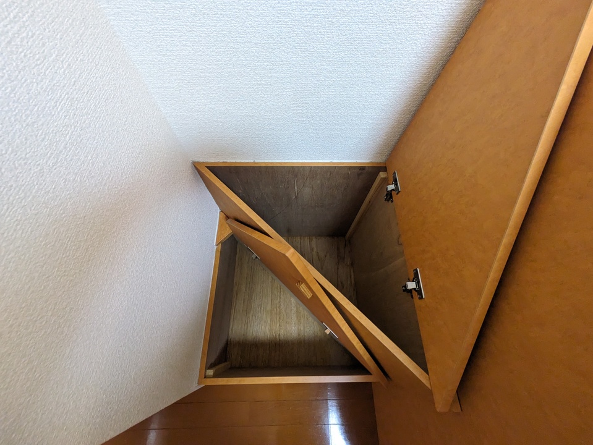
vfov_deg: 85.7
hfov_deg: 102.0
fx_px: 240
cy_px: 222
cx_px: 296
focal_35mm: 14
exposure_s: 1/40
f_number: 2.2
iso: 419
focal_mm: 1.83
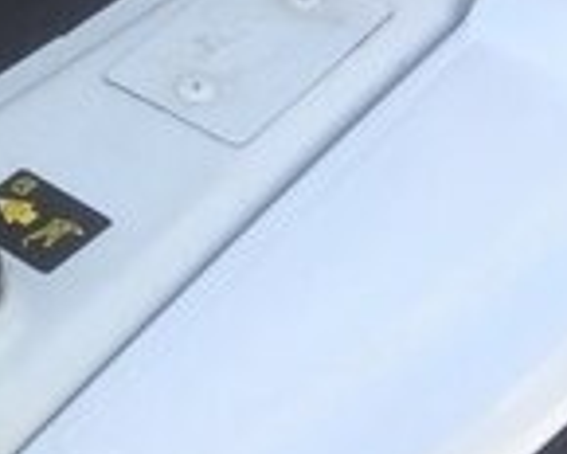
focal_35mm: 129
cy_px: -303
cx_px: -477
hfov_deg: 13.3
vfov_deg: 11.3
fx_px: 2165
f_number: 2.2
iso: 32
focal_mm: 4.15
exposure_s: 1/388
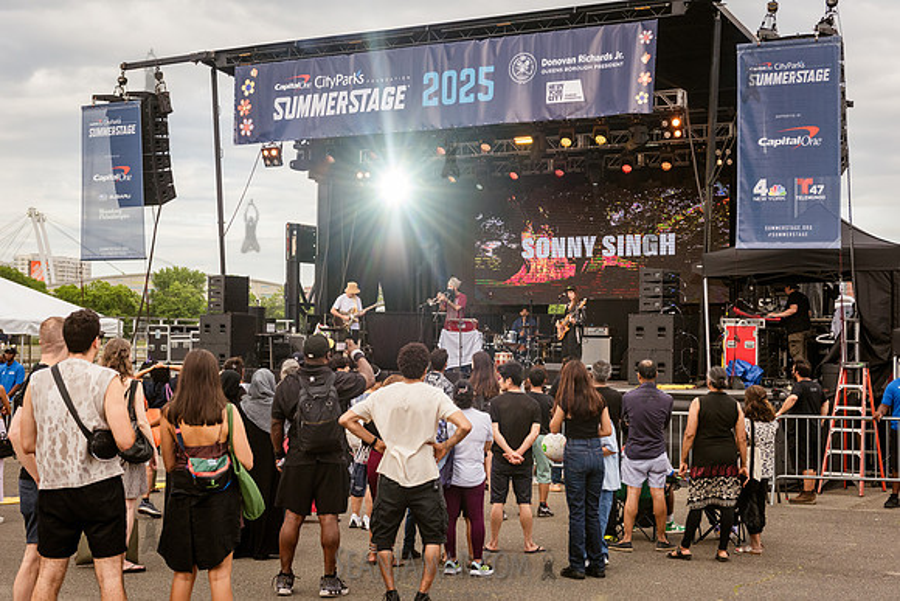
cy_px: 300
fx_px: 1375
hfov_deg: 36.2
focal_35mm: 55
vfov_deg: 24.6
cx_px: 450
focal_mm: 55
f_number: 4.5
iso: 2000
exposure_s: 1/2000
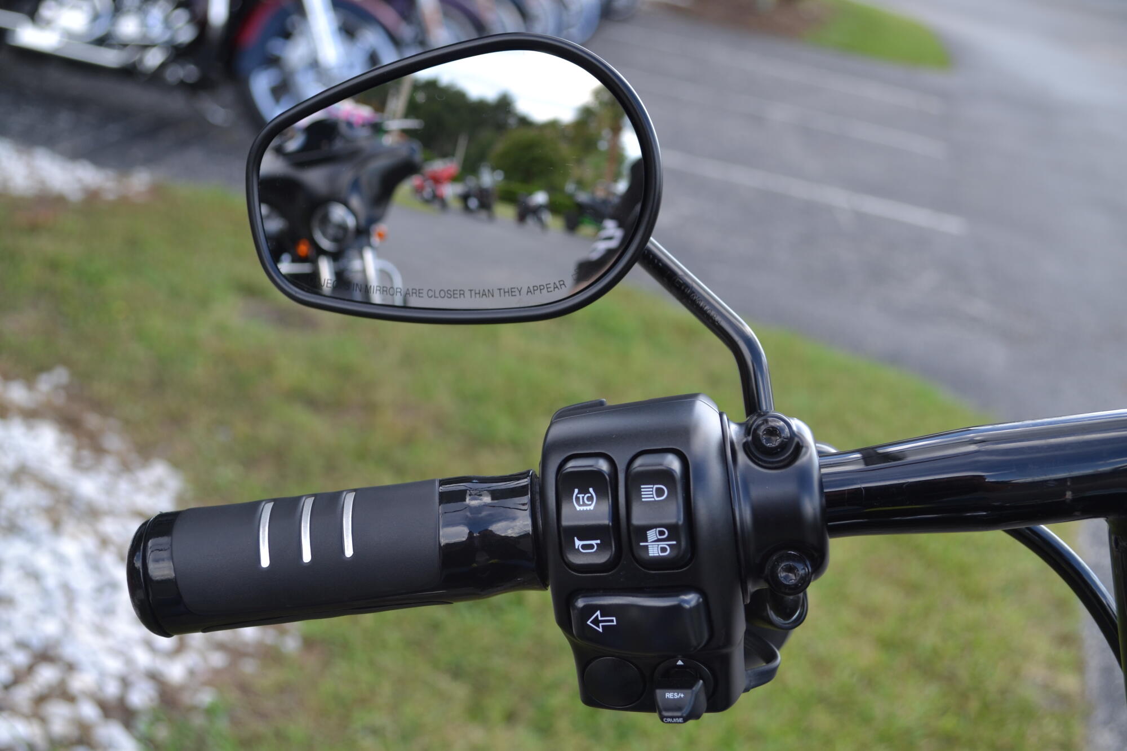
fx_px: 1690
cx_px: 564
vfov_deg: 25.1
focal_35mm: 54
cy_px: 376
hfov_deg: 36.9
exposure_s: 1/125
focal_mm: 36
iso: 110
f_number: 5.6
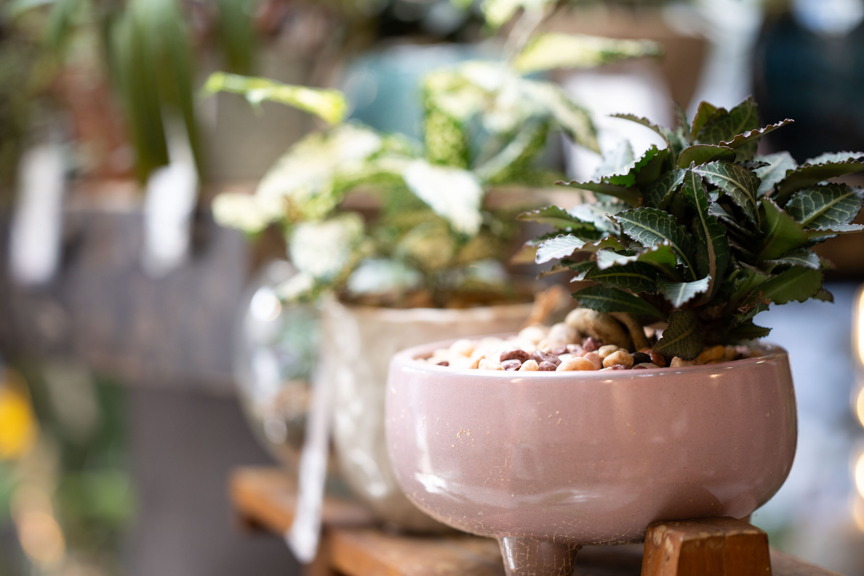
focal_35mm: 85
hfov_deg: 23.9
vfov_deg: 16.1
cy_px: 288
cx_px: 432
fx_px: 2040
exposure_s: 1/160
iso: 320
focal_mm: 85
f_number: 1.8
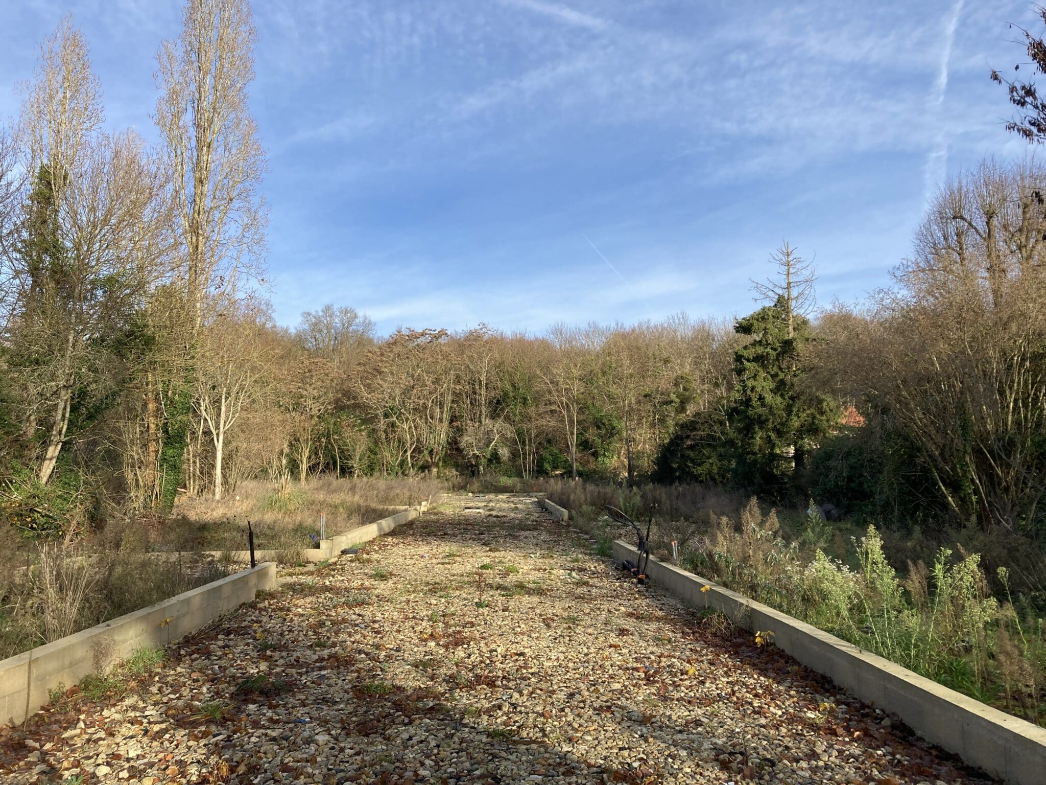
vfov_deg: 49.7
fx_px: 846
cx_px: 523
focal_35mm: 28
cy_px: 392
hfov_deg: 63.4
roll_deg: +0.2
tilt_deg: +6.3
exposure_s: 1/1000
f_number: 1.8
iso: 20
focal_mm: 3.99
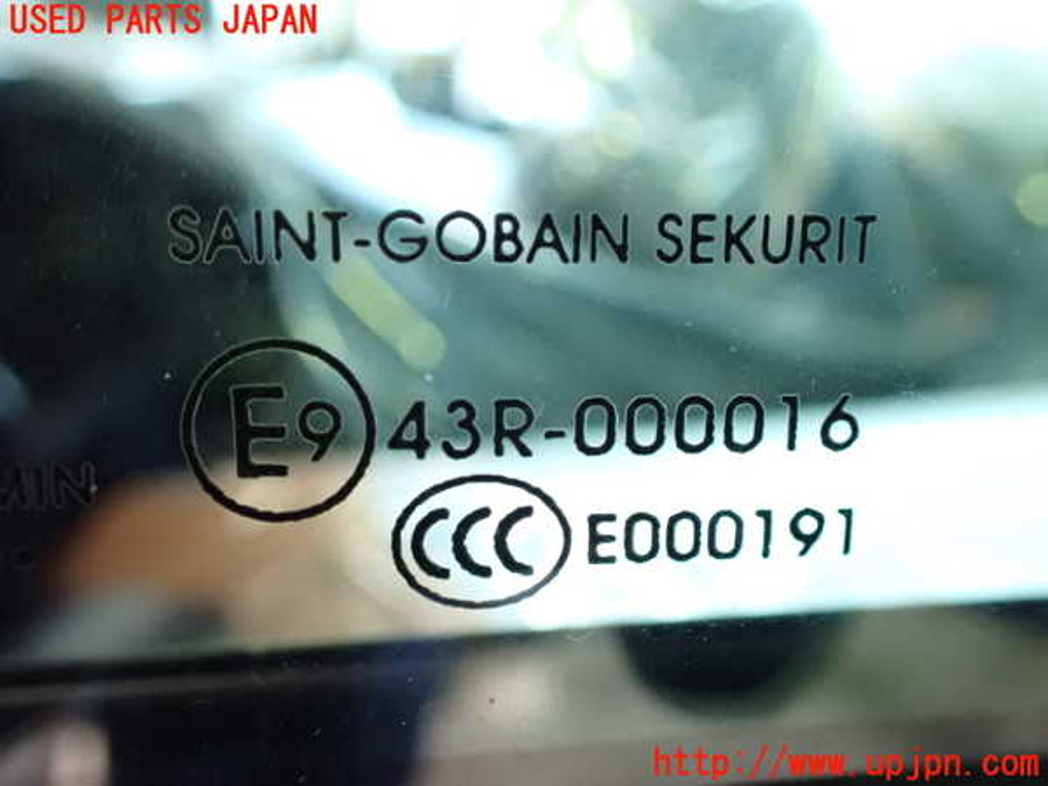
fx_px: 908
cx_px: 524
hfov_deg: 60.0
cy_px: 393
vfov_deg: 46.8
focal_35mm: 30
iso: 1600
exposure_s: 1/30
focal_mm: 5.4
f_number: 2.3
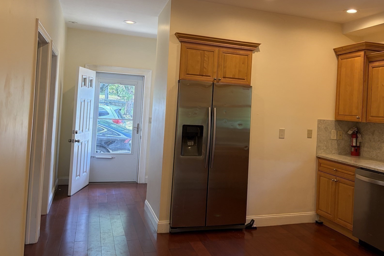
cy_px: 108
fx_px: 373
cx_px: 248
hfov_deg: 53.6
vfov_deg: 37.8
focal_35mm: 35
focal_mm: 5.96
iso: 125
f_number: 1.6
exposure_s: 1/120
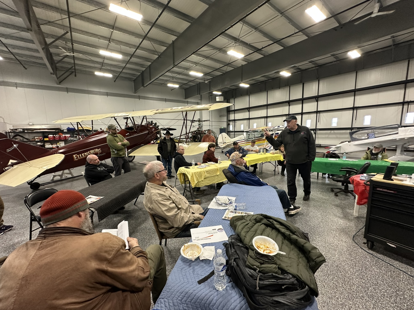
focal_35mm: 14
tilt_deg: -9.0
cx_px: 207
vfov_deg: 85.7
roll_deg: +1.8
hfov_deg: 102.1
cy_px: 155
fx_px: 167
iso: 200
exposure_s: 1/60
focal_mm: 2.22
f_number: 2.2
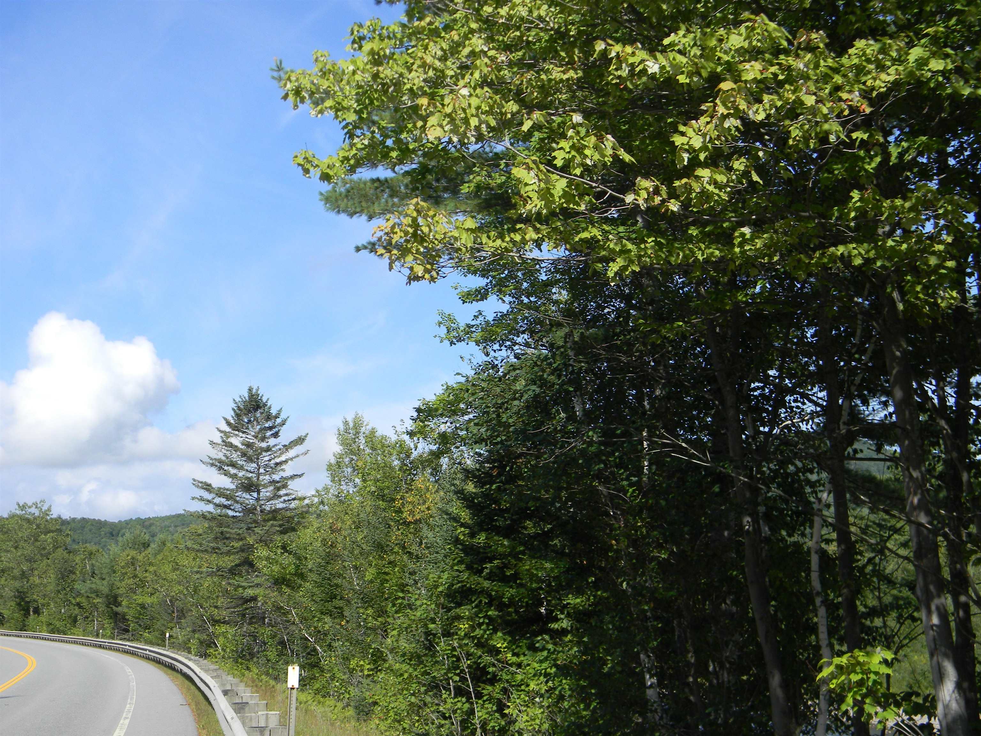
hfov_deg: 40.4
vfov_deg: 30.9
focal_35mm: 47
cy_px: 368
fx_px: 1332
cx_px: 490
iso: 80
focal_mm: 8.6
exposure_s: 1/589
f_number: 3.9
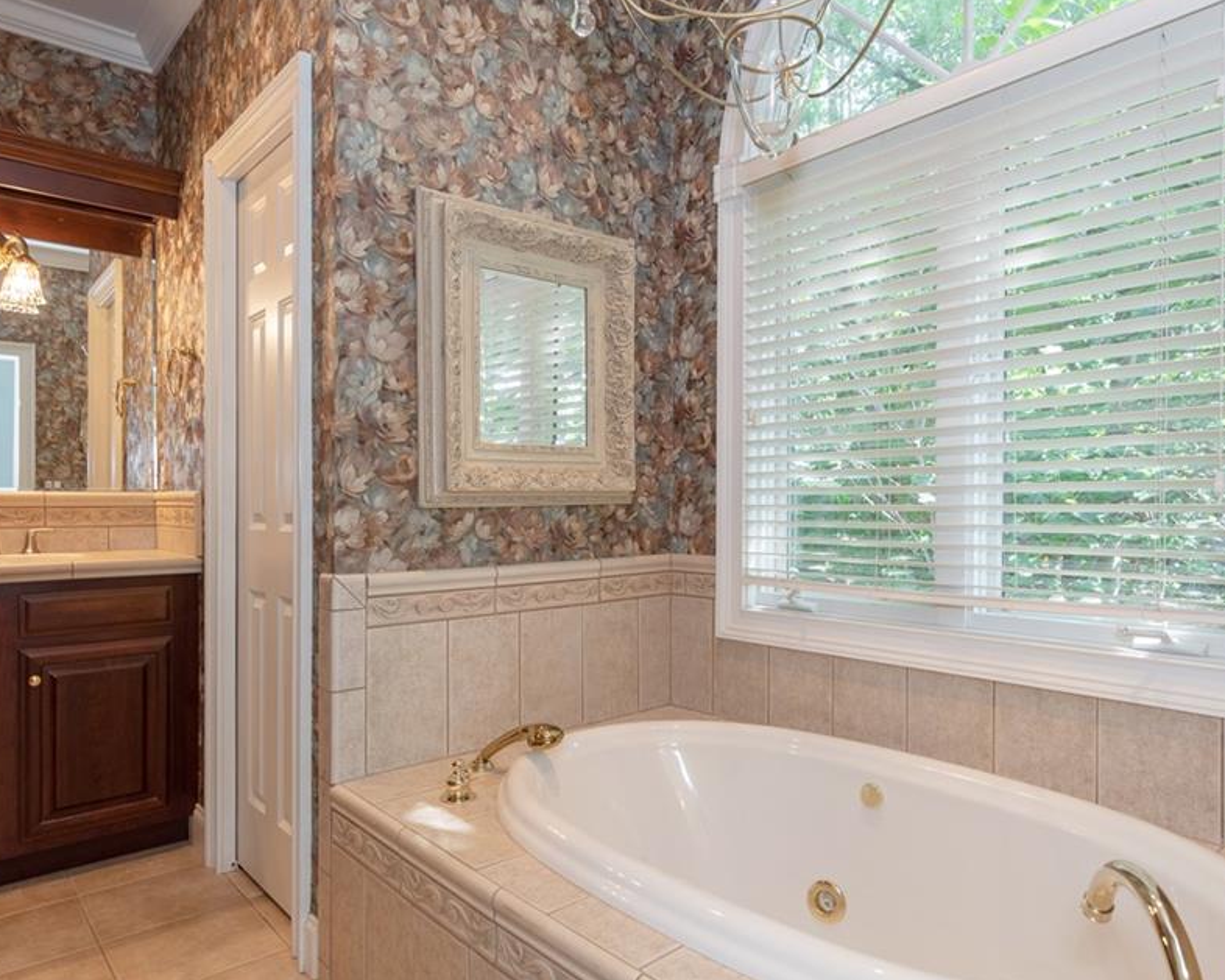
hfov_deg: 75.0
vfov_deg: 63.1
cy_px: 520
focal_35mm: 22
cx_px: 625
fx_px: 798
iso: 320
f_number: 6.3
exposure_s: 1/25
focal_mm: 18
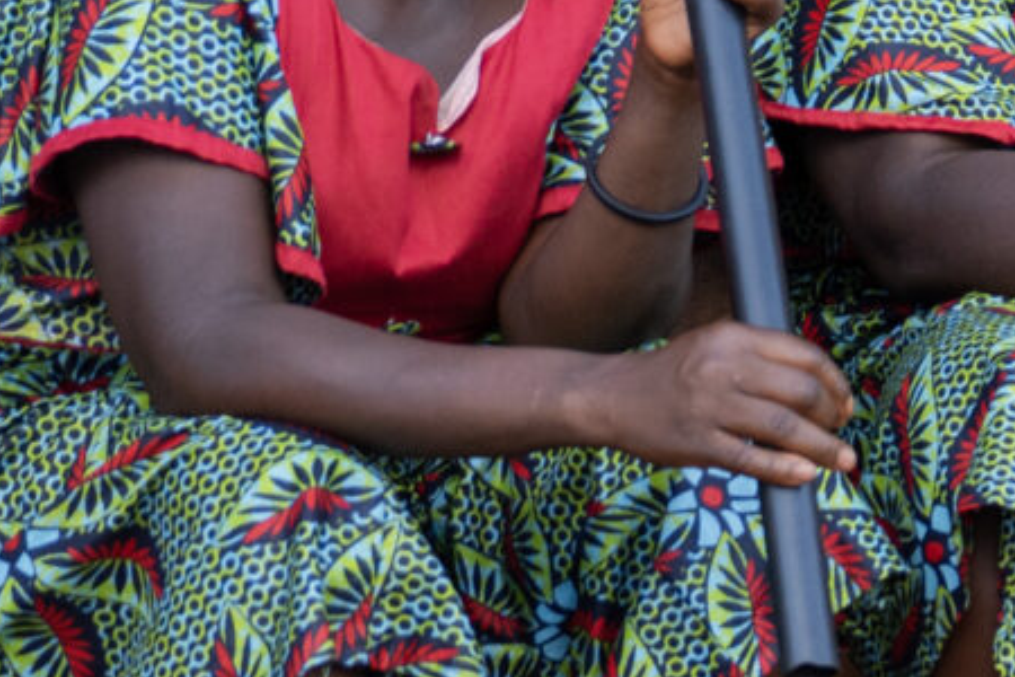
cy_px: 240
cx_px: 2657
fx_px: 6090
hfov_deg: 8.5
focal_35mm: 216
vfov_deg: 6.4
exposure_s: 1/500
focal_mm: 38
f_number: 3.2
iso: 500
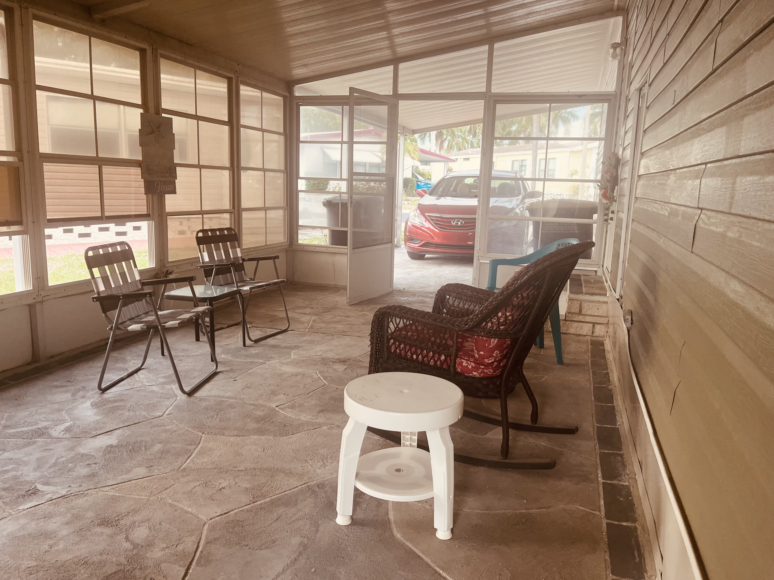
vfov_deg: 53.1
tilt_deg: -10.5
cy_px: 290
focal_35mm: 26
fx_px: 581
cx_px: 387
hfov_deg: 67.3
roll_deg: -0.8
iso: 100
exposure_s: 1/121
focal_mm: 5.1
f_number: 1.6
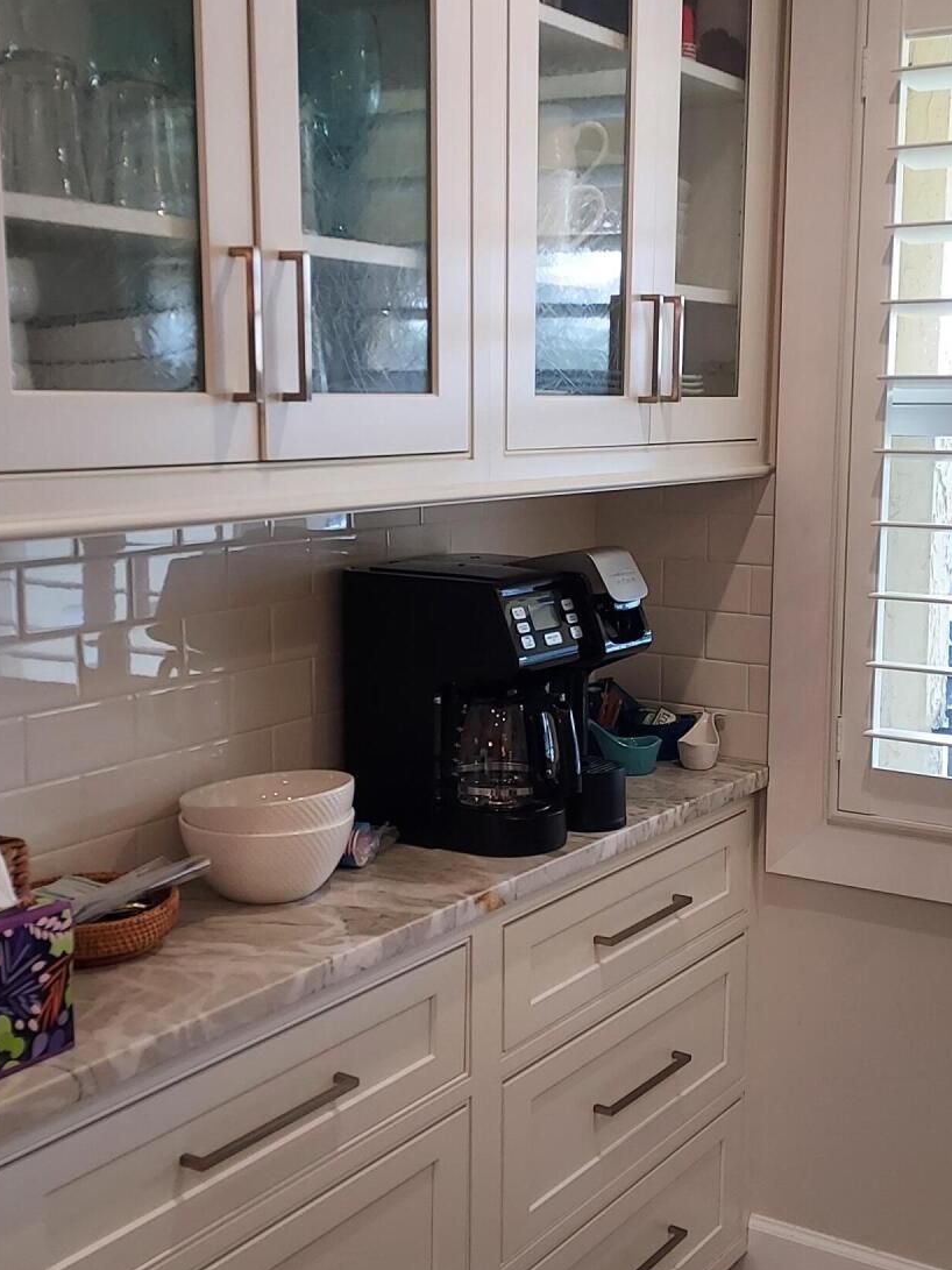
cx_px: 561
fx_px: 1614
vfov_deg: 42.9
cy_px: 658
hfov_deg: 32.8
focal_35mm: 44
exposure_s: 1/60
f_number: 1.8
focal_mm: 4.6
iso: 250
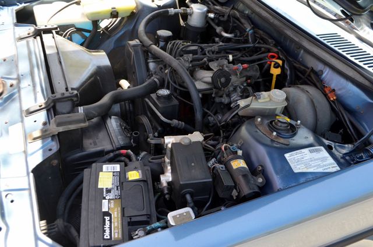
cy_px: 124
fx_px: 341
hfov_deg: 57.3
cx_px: 186
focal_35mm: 33
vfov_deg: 39.8
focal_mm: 22
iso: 360
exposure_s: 1/125
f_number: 5.6
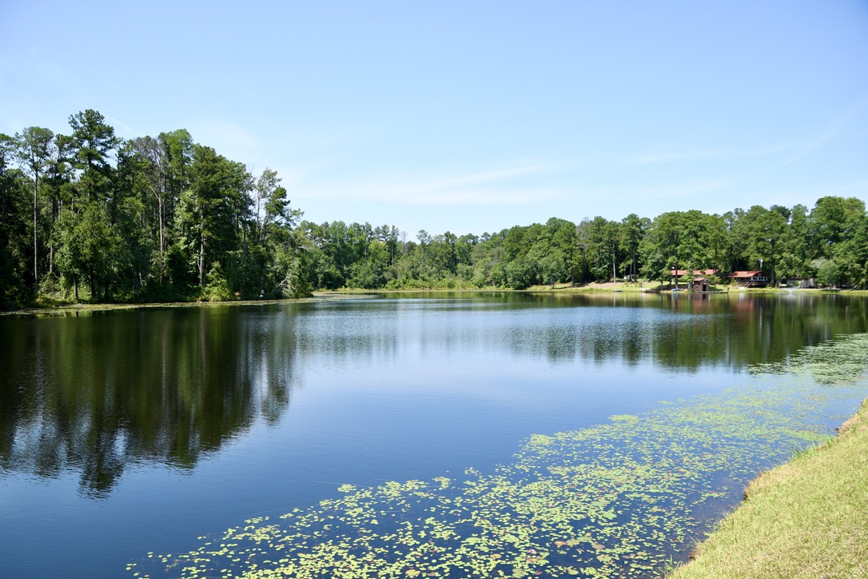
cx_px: 434
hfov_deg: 67.4
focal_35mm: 27
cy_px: 290
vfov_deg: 47.9
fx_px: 651
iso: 250
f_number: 6.3
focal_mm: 18
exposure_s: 1/640
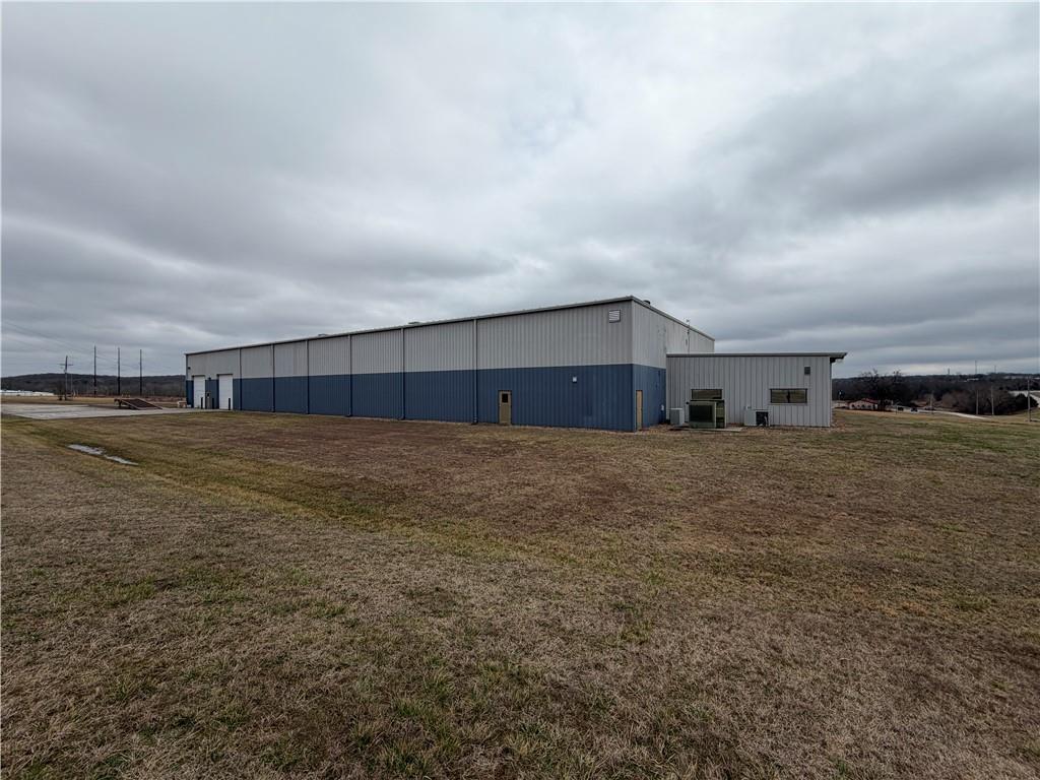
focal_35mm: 14
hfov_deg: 102.1
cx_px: 520
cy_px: 390
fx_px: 421
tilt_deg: -1.5
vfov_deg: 85.7
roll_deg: +1.1
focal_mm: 2.22
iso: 20
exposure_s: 1/1613
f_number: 2.2
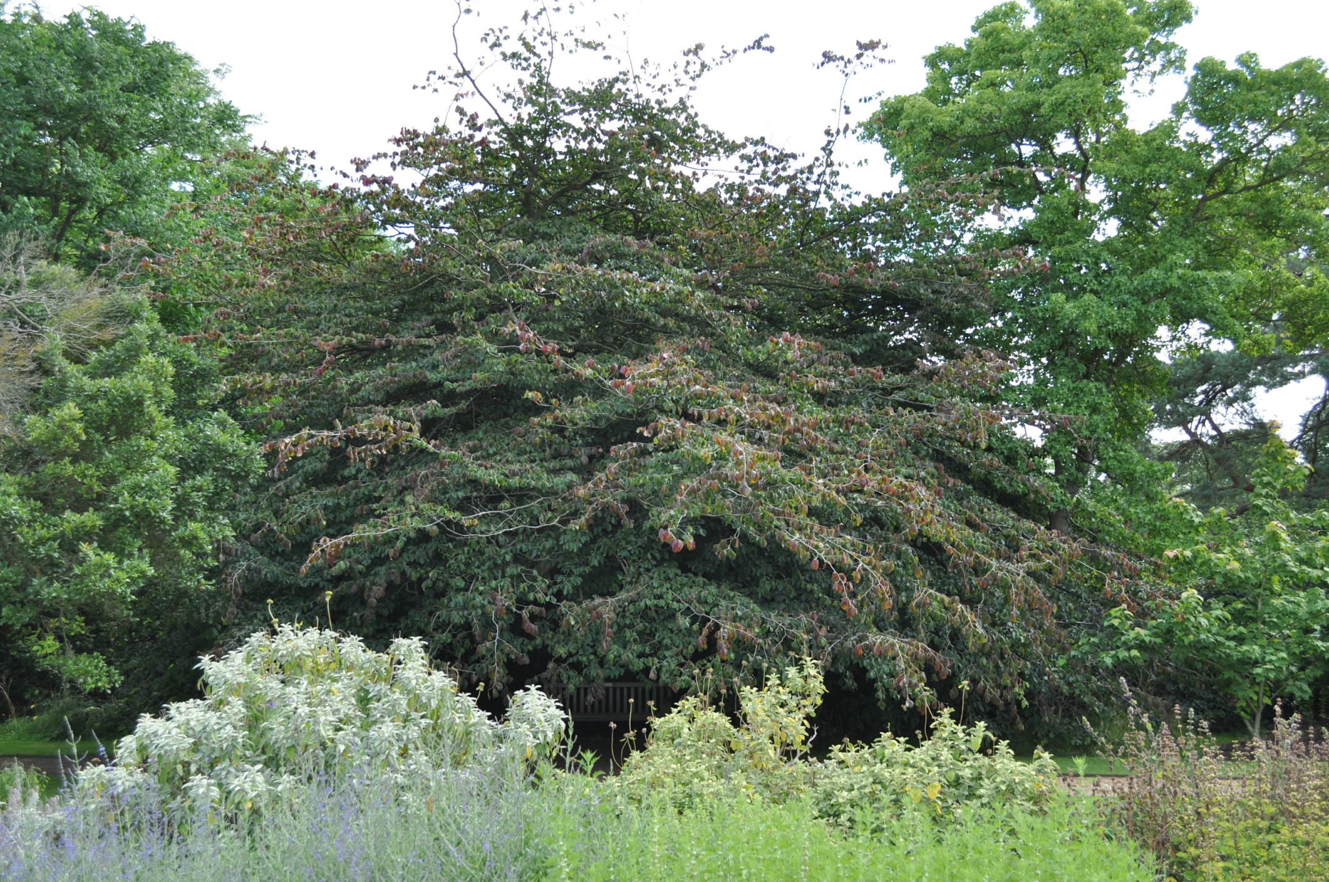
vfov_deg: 34.1
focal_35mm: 39
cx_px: 664
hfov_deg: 49.6
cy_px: 441
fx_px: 1438
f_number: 6.3
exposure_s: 1/160
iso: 200
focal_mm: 26
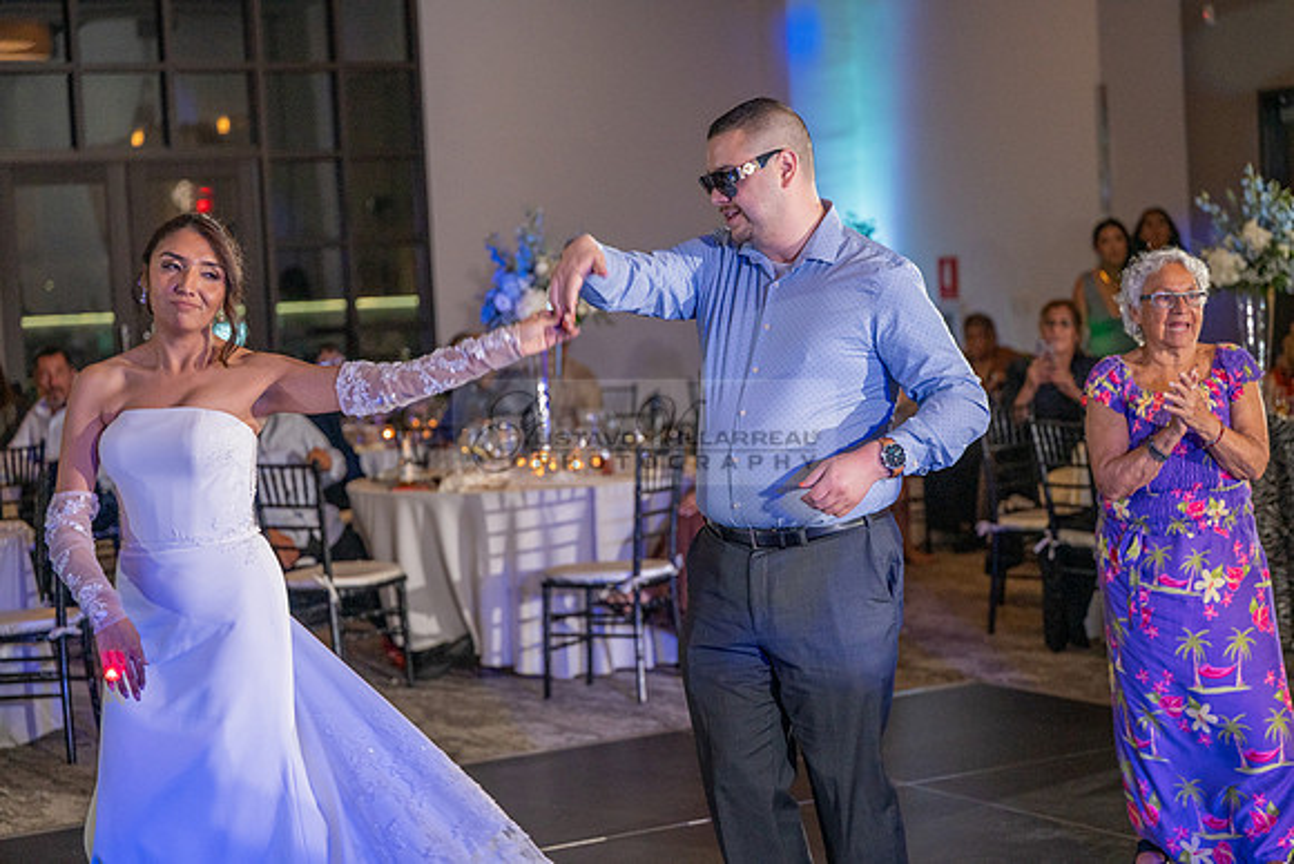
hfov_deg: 28.8
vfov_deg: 19.5
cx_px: 647
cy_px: 432
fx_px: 2517
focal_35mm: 70
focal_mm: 70
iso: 1600
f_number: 2.8
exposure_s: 1/200
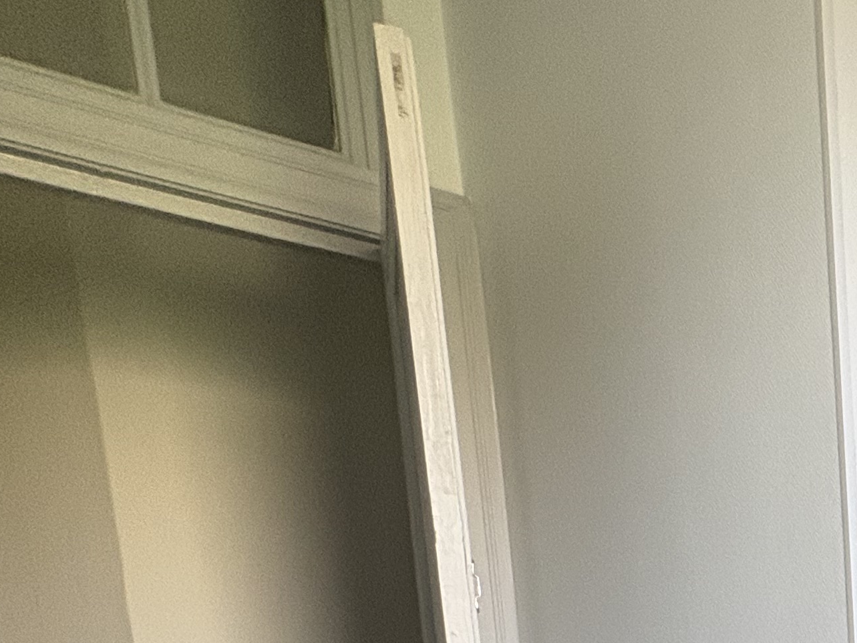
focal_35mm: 44
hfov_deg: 28.7
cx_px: 1264
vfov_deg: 27.3
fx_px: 1089
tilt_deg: -8.6
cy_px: 846
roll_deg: +0.7
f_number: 2.2
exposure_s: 1/60
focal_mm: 2.22
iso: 250
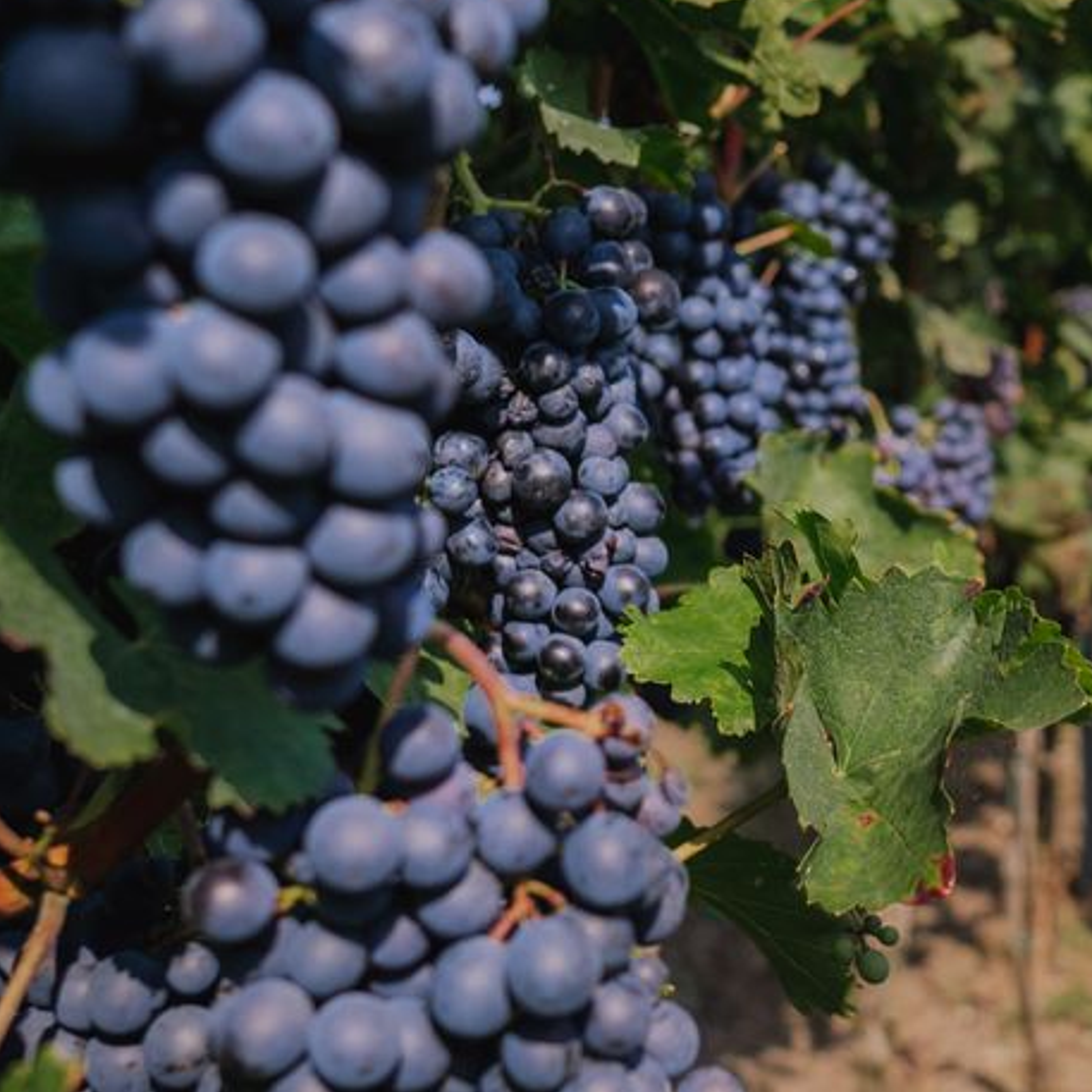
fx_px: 2141
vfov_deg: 28.6
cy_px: 485
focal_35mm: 60
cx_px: 886
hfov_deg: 28.0
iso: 100
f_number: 4
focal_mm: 24
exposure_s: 1/640
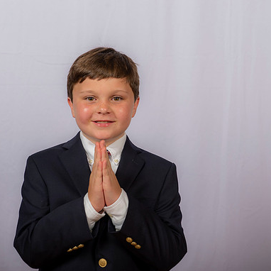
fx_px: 709
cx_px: 128
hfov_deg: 21.6
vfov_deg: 21.7
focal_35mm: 80
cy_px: 136
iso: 400
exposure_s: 1/200
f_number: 6.3
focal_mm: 62
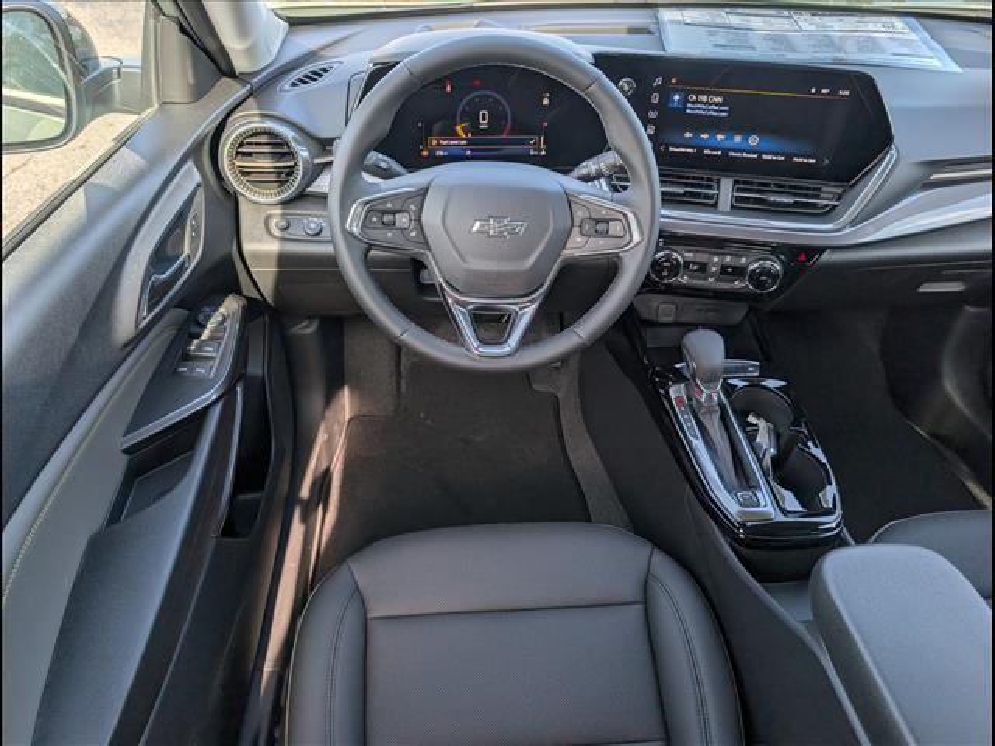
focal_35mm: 24
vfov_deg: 56.8
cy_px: 373
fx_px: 690
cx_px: 498
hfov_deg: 71.6
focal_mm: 6.9
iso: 21
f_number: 1.68
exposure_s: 1/1000
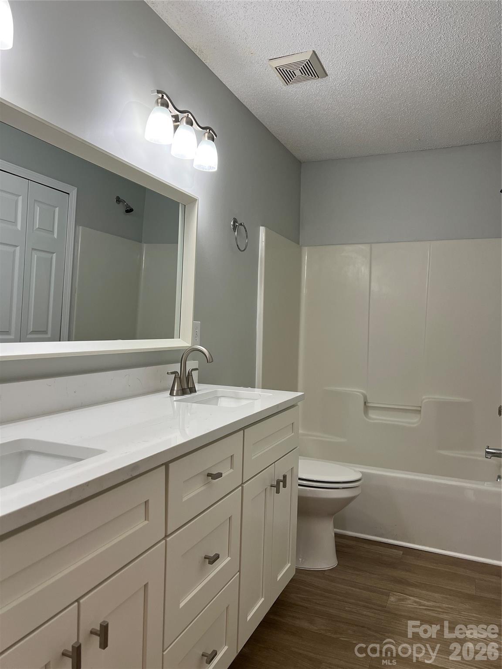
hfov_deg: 53.1
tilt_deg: -0.2
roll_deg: -0.8
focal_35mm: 26
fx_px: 503
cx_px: 251
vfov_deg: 67.3
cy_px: 334
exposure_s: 1/120
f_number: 1.5
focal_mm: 5.7
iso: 80
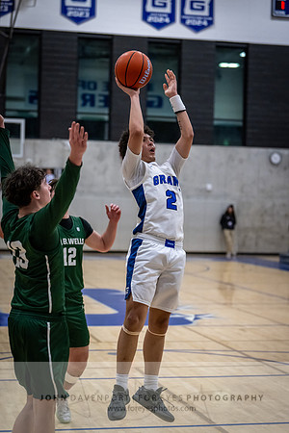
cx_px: 144
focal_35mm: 82
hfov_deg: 16.7
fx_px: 987
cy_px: 216
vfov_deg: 24.8
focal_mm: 82
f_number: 2.8
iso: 4500
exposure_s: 1/1000
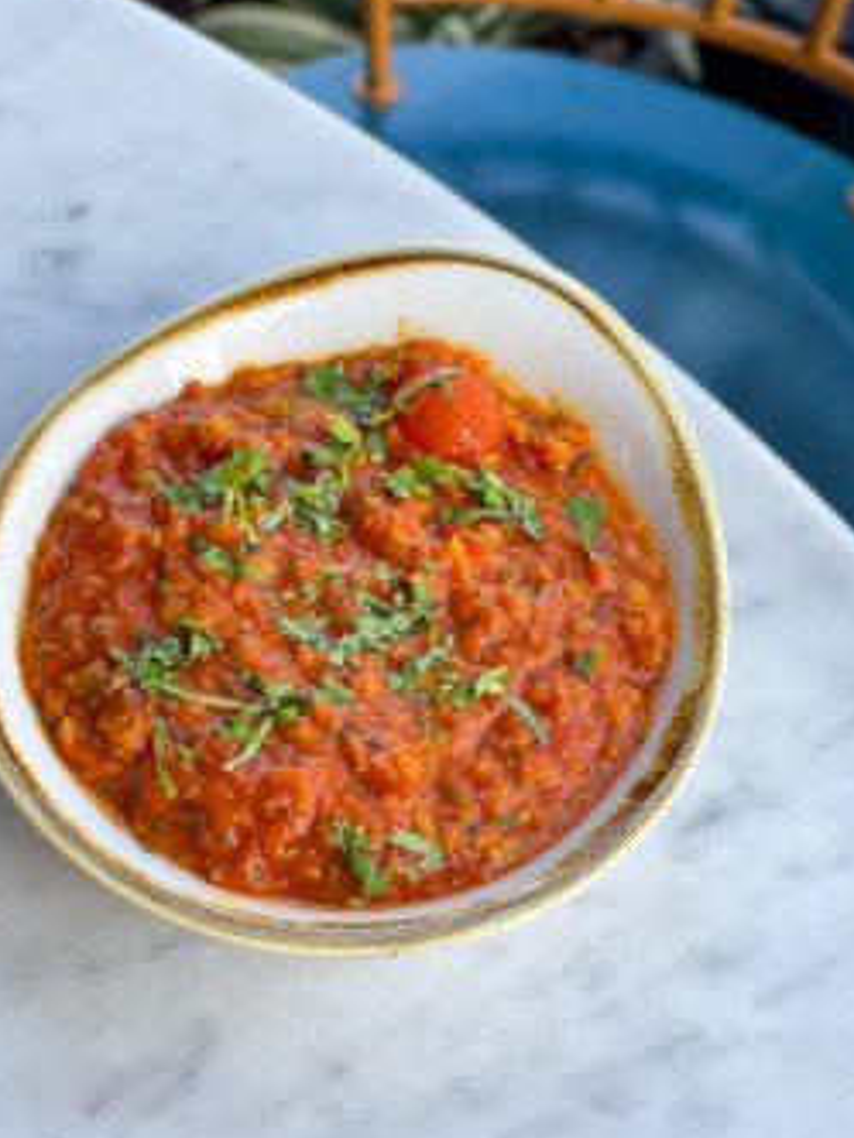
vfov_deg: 25.3
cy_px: 470
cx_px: 364
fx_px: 2533
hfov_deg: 19.1
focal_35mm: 77
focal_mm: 7.5
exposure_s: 1/100
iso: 64
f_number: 2.2
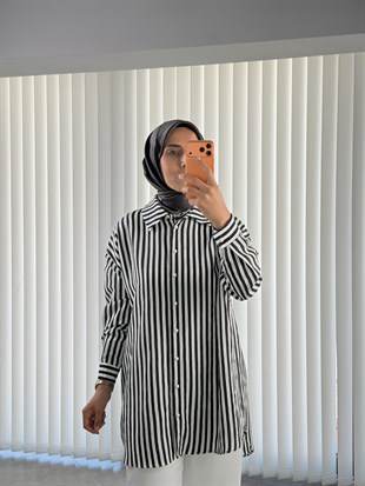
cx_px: 182
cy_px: 243
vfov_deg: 39.6
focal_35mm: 48
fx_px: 674
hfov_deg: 30.3
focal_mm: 6.76
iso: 64
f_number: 1.78
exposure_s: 1/260
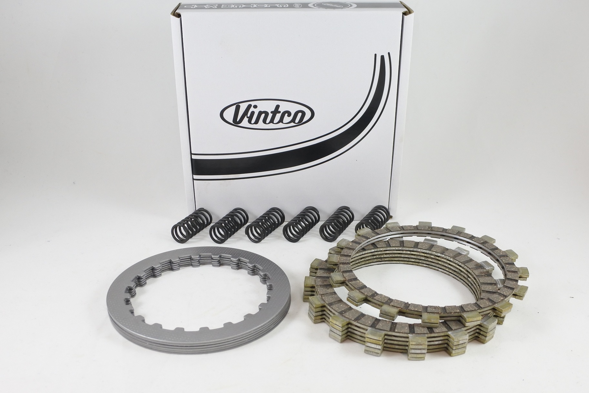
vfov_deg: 45.0
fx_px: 474
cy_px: 196
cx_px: 294
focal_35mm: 29
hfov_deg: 63.7
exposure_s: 1/125
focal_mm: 11
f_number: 3.8
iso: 450
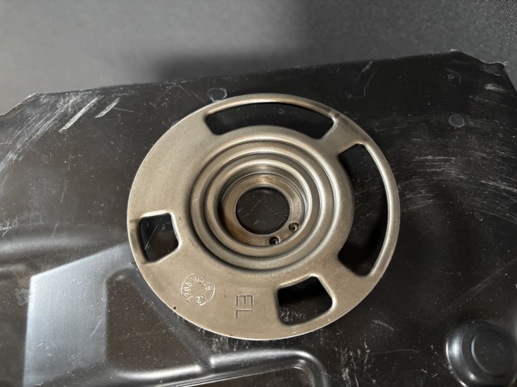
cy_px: 194
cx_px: 258
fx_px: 388
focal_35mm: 26
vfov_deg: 53.1
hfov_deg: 67.3
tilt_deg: -50.3
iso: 640
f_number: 1.6
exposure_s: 1/34
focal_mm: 5.96
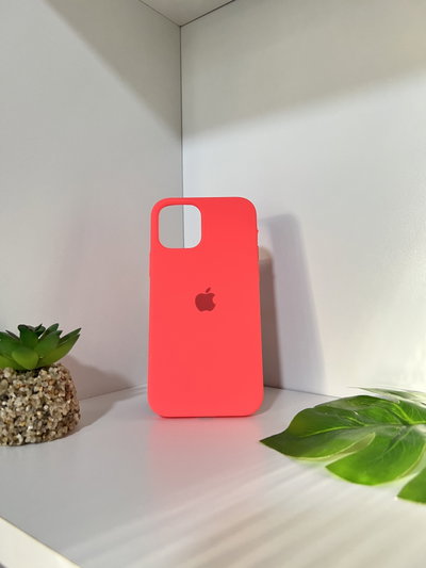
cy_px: 284
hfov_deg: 53.1
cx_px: 213
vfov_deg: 67.3
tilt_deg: -0.5
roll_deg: +3.0
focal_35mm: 26
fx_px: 426
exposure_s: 1/82
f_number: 1.5
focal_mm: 5.7
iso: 125
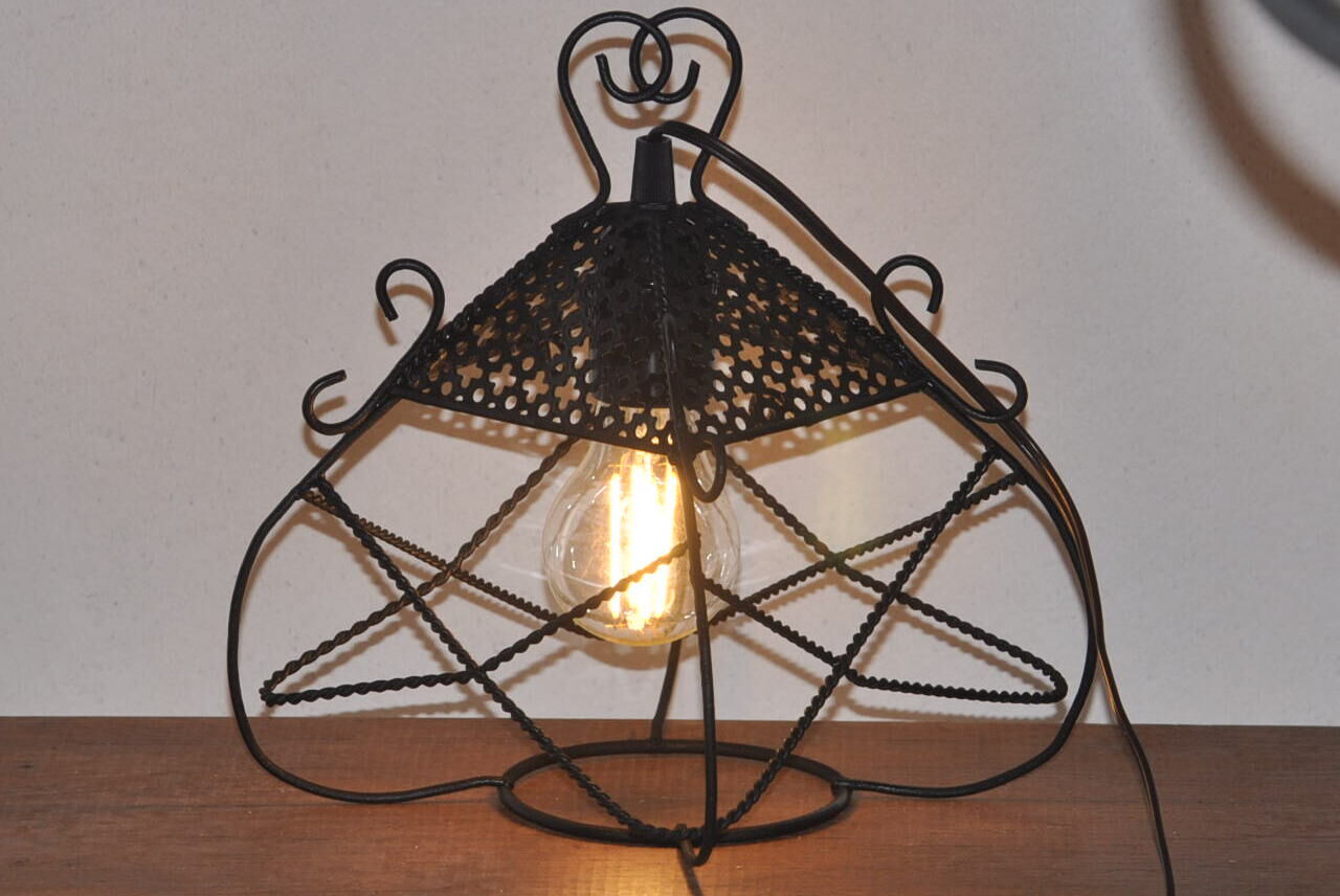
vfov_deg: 8.7
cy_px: 448
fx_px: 5868
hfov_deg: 13.0
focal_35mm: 158
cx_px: 670
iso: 200
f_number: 10
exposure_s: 1/200
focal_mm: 105
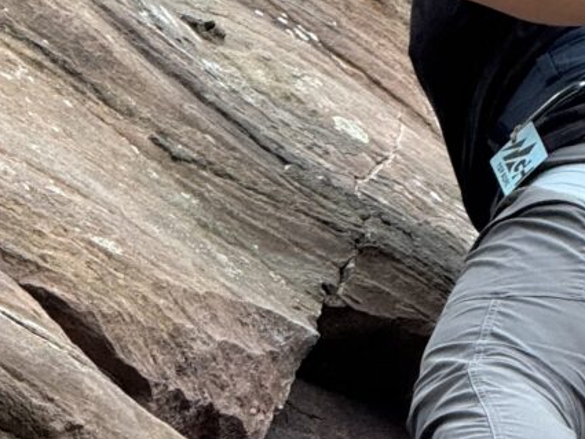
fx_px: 7641
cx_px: 457
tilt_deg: +56.8
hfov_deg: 4.4
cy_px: 106
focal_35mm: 452
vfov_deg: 3.3
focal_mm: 15.66
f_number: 2.8
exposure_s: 1/99
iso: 160
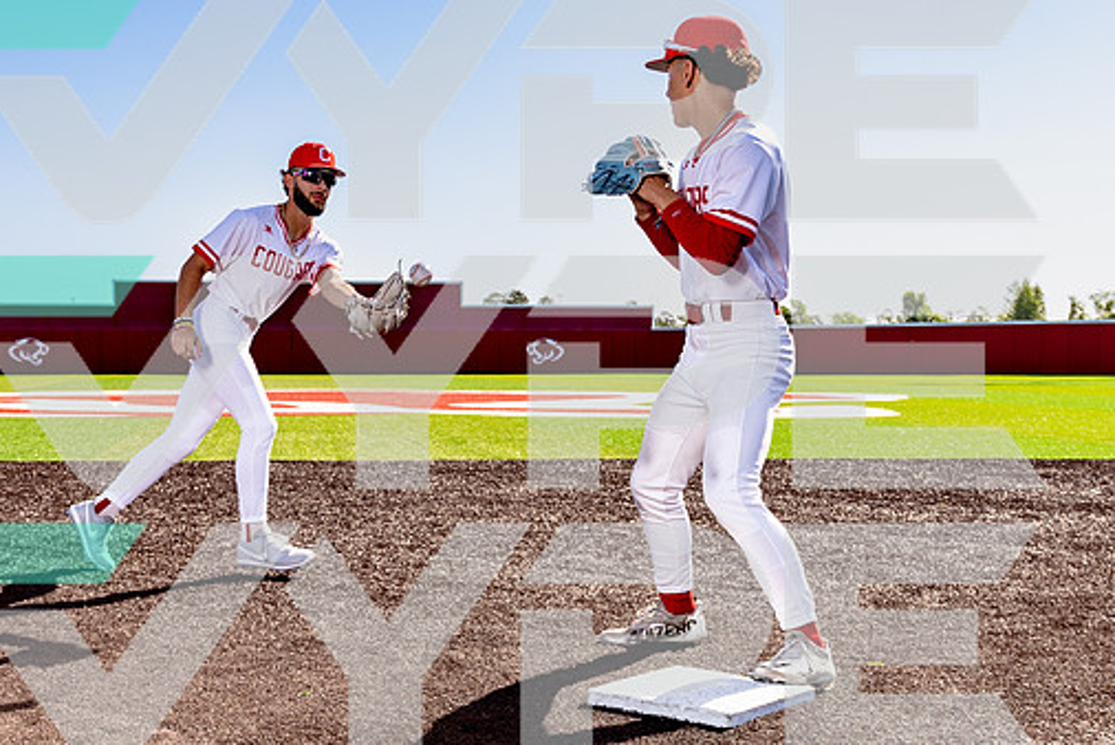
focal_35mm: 48
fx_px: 1487
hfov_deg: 40.9
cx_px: 430
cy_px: 415
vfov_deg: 28.1
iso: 100
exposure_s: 1/250
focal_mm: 32
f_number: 6.3
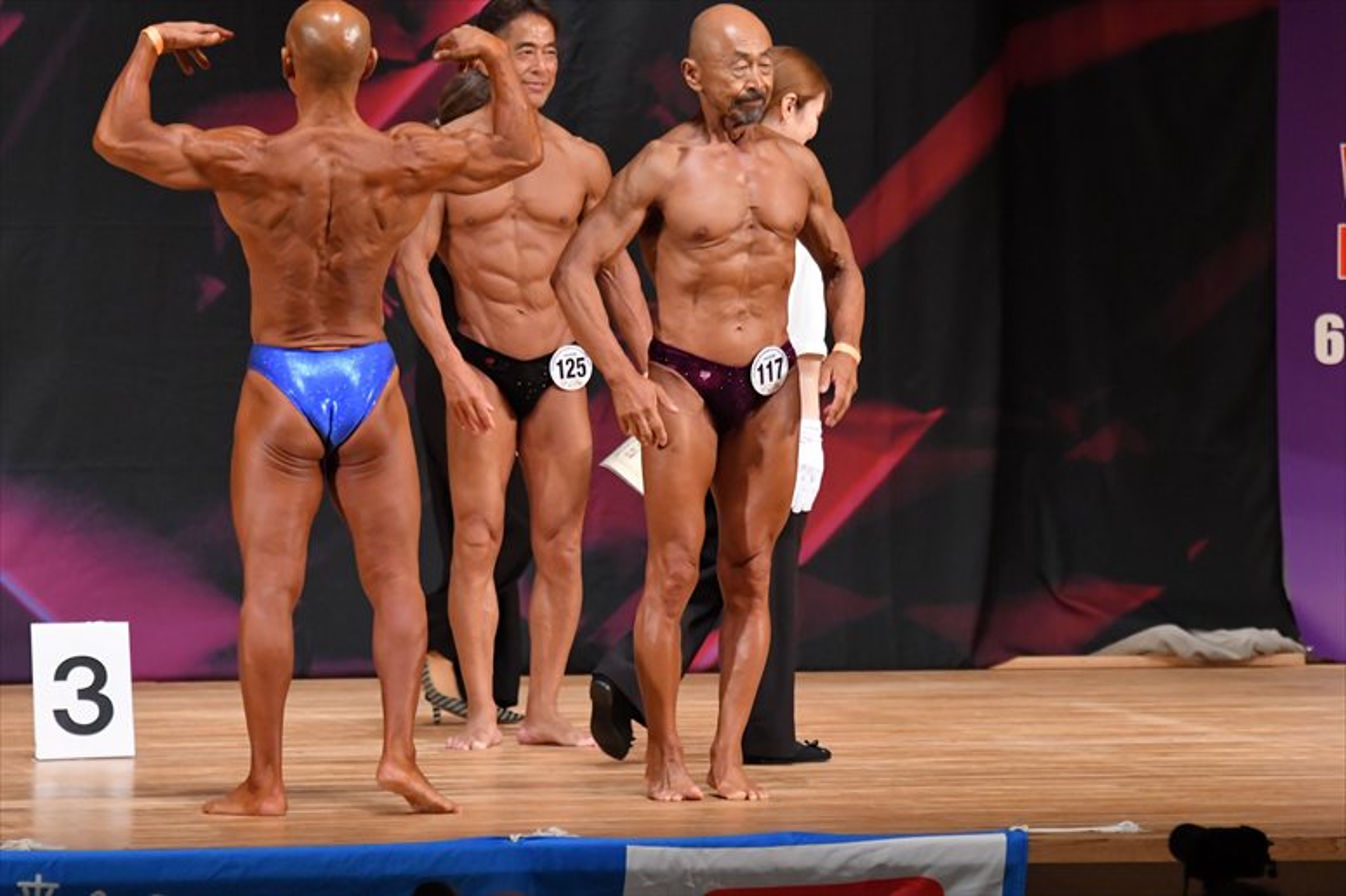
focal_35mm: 285
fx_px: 10651
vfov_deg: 4.8
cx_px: 673
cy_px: 448
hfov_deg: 7.2
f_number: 5.6
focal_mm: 190
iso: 5000
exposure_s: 1/400
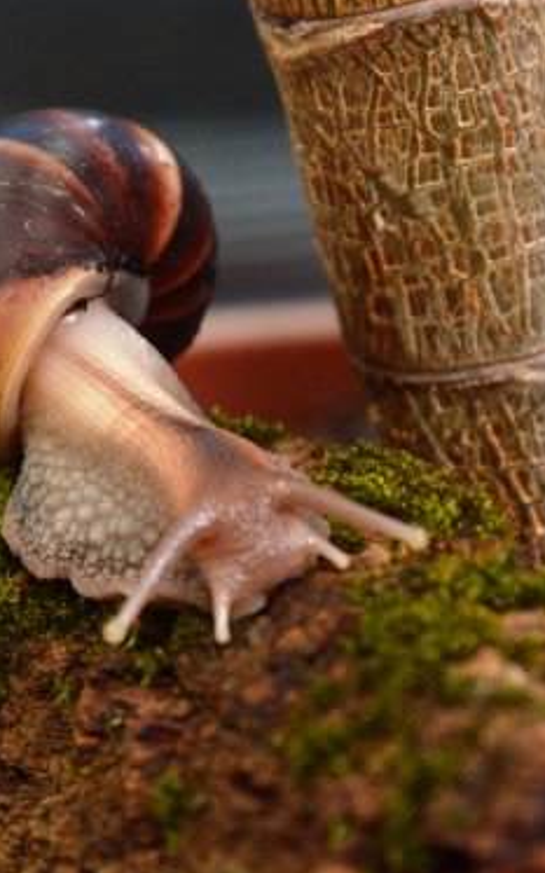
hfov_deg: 5.0
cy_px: 418
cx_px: 182
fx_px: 6249
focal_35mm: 263
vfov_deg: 8.0
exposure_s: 1/60
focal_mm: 105
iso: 800
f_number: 8
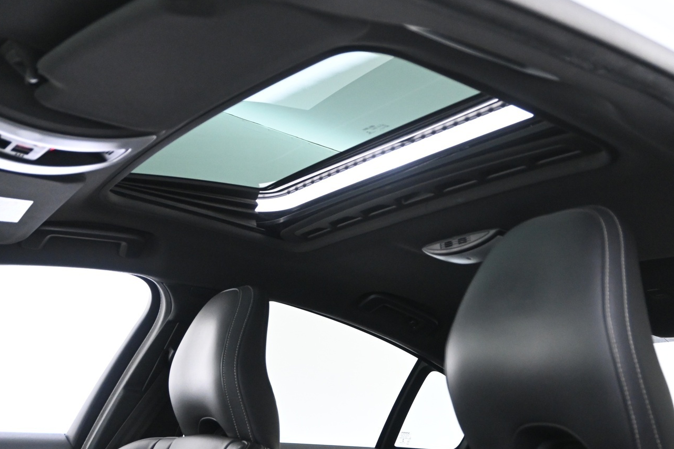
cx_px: 362
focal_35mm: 44
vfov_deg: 30.8
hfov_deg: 44.8
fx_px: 817
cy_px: 215
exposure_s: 1/20
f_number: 4.2
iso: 3200
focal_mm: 23
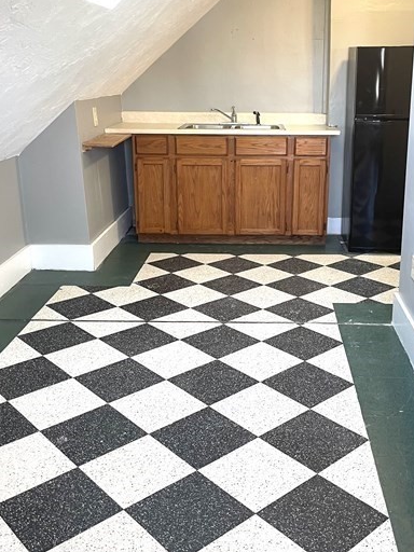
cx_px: 257
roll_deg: +0.9
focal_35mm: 39
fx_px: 622
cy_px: 256
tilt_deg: -13.9
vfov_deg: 47.8
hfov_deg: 36.6
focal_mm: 5.1
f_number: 1.6
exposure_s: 1/60
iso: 100
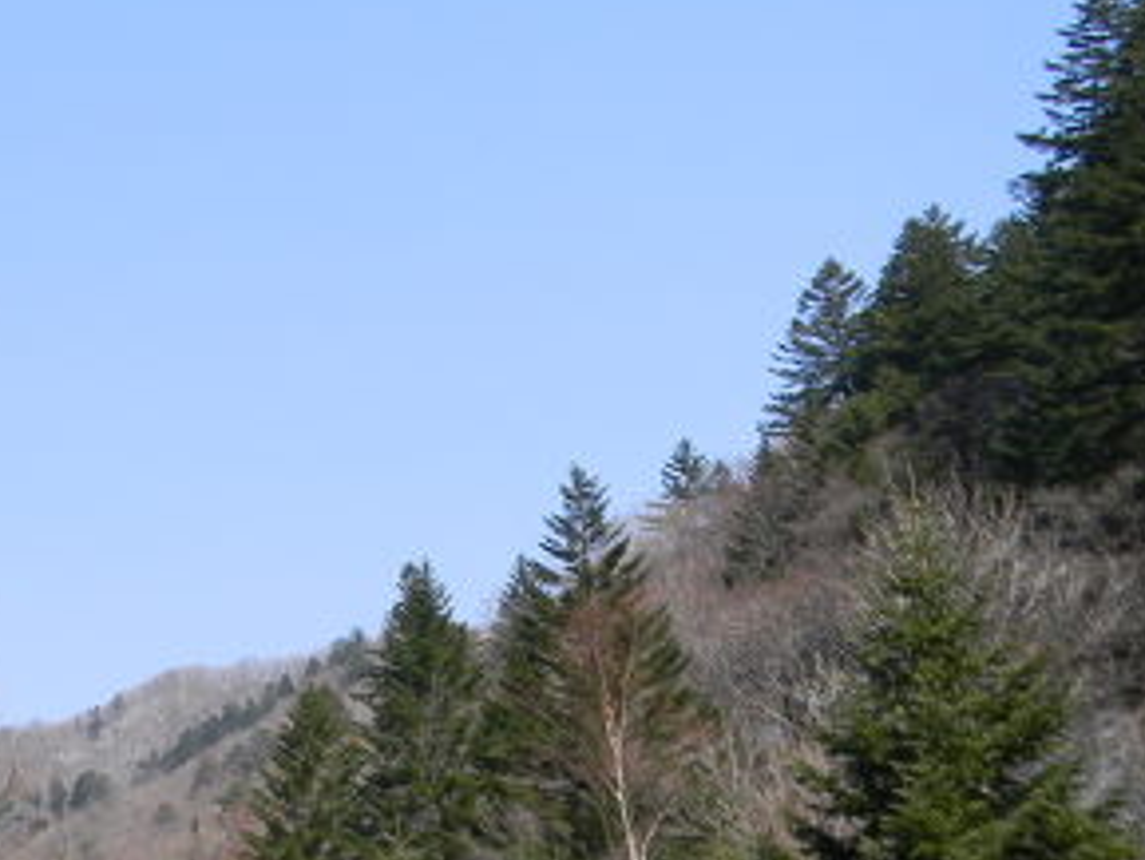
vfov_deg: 23.4
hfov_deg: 29.0
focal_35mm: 62
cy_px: 674
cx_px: -32
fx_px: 2052
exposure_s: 1/639
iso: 80
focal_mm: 5
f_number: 3.5
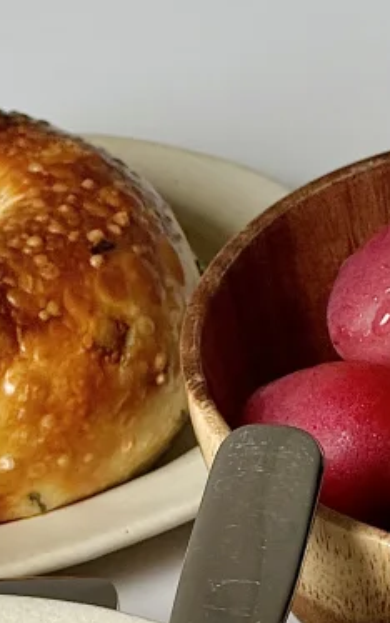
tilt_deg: -36.3
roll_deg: +1.7
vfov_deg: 5.1
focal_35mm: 408
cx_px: 113
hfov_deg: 3.2
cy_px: 546
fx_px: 6933
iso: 160
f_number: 2.8
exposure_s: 1/121
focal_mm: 16.89
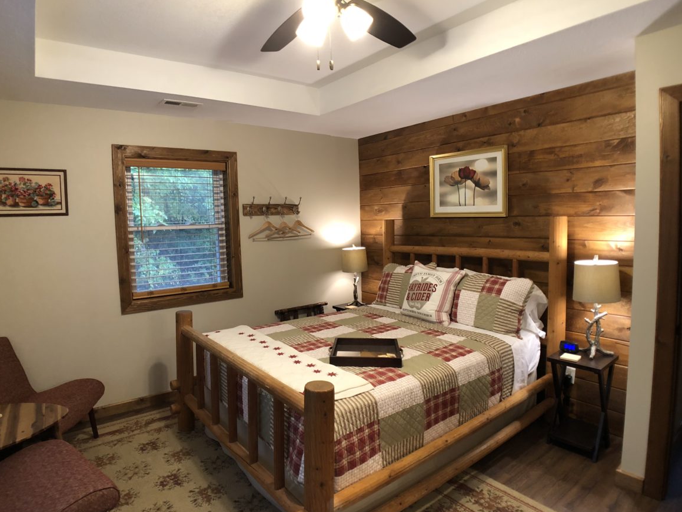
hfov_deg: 61.7
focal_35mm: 29
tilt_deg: -4.6
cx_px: 340
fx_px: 571
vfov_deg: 48.2
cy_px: 263
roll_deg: +2.0
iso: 64
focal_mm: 3.99
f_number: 1.8
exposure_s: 1/15
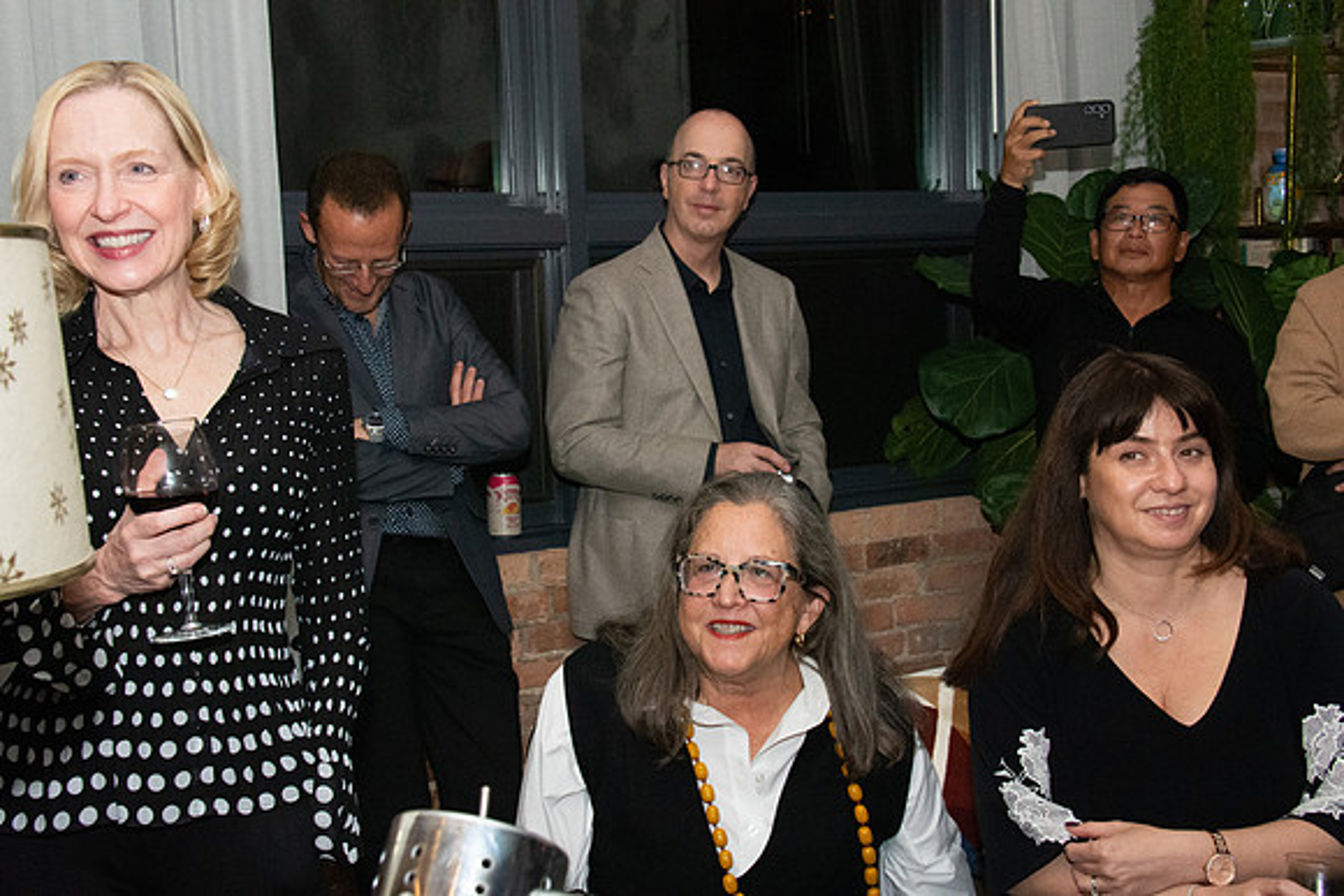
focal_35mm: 52
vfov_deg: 25.8
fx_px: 1960
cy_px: 448
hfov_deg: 37.8
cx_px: 672
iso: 5000
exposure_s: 1/250
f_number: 11
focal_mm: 35
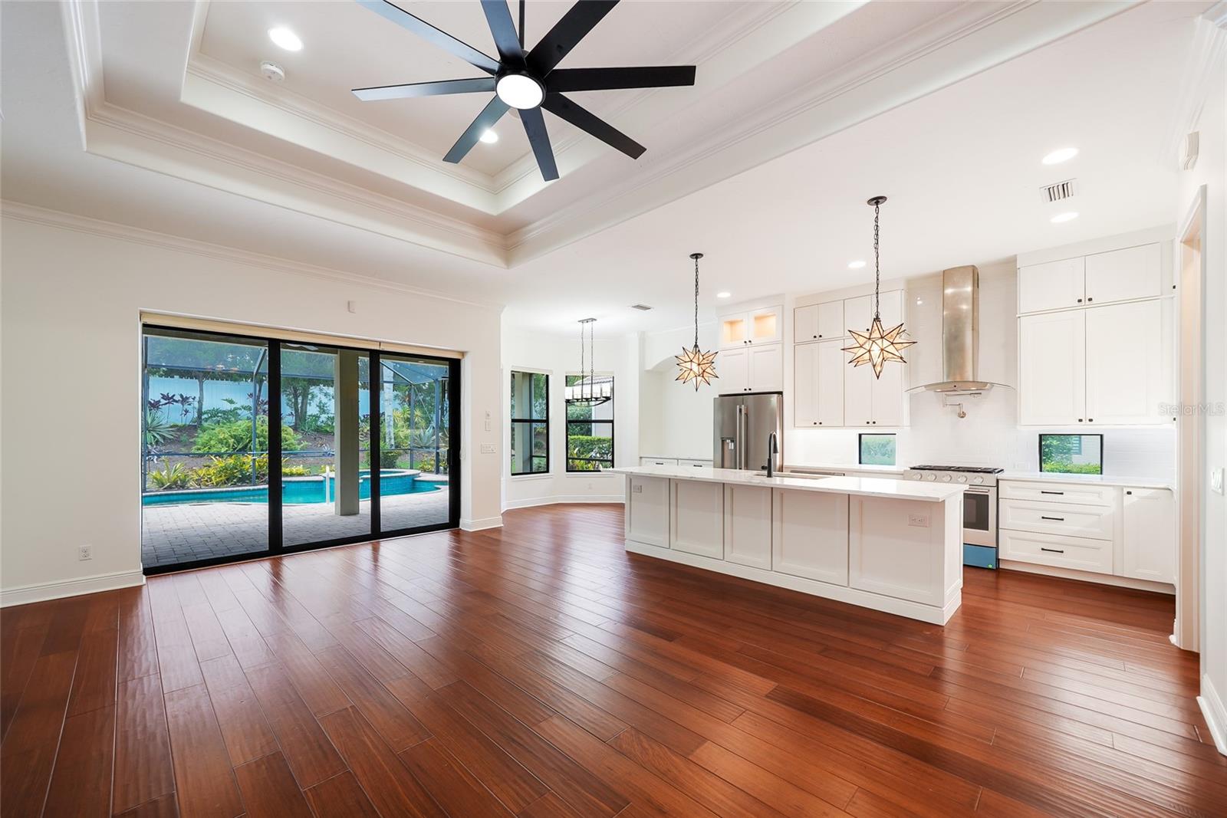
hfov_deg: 108.3
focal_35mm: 13
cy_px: 409
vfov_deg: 85.4
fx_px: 443
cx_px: 614
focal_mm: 13
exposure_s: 1/1.25
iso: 100
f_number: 8
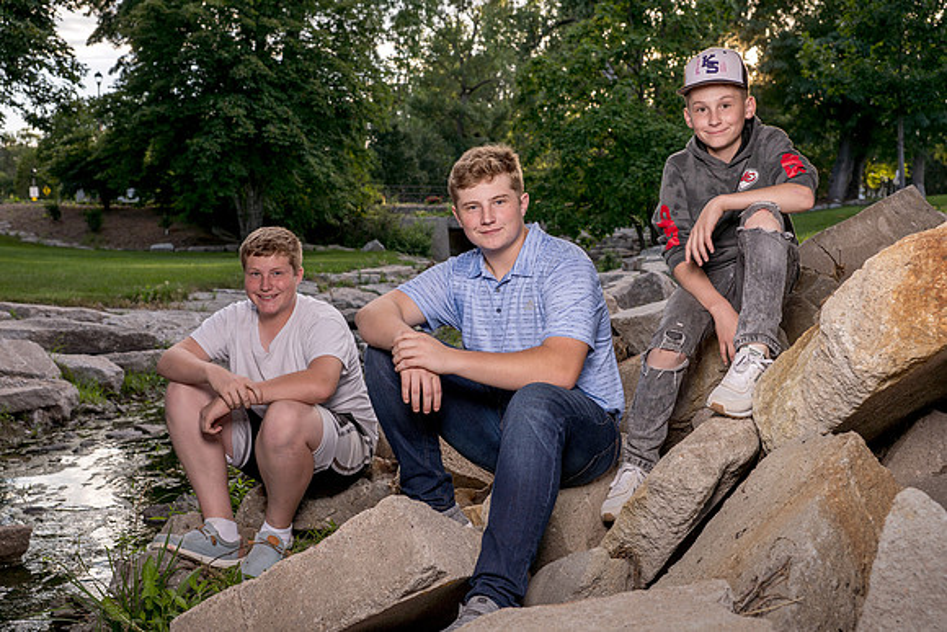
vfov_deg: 37.9
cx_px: 474
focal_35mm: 35
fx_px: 921
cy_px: 316
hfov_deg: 54.4
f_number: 5
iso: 160
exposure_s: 1/160
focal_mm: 35
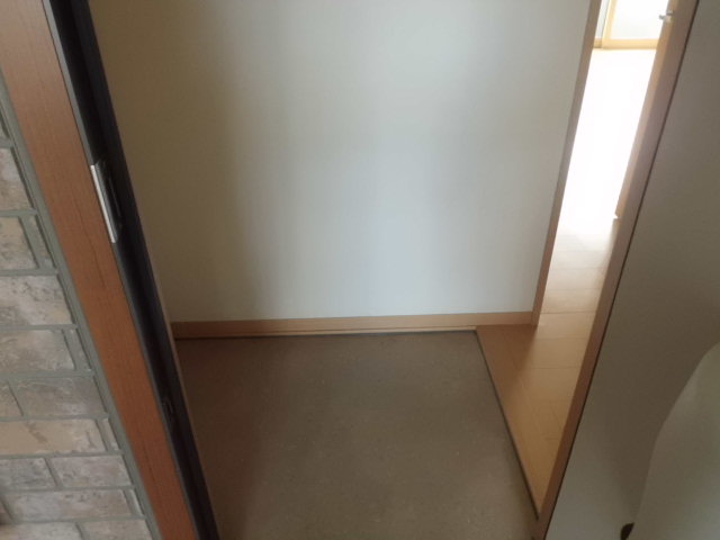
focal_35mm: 26
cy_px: 270
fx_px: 541
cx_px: 360
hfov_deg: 67.3
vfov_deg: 53.1
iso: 400
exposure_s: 1/100
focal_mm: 4.6
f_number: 3.2
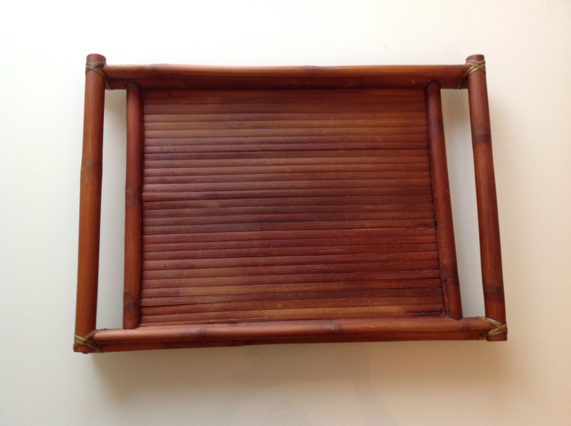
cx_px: 286
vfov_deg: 40.6
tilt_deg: -79.5
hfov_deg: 52.7
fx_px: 576
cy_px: 213
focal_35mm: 35
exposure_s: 1/17
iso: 160
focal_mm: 4.28
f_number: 2.4
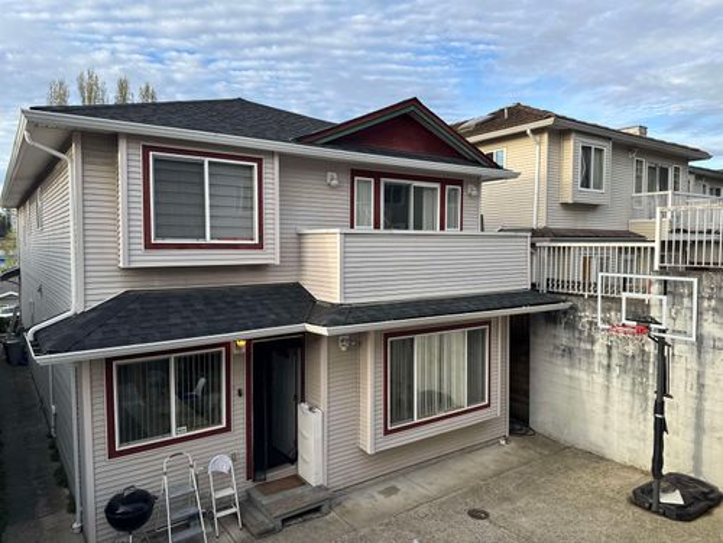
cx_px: 362
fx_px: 501
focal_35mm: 24
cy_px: 272
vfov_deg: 56.8
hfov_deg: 71.6
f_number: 1.78
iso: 80
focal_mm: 6.76
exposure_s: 1/1366
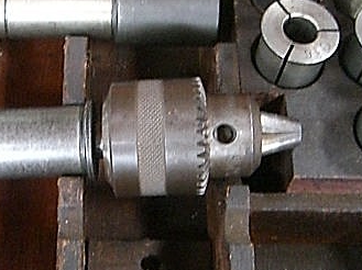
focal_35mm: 74
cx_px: 145
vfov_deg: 19.8
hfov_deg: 26.3
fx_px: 773
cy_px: 155
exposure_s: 1/15
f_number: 2.7
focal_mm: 6.2
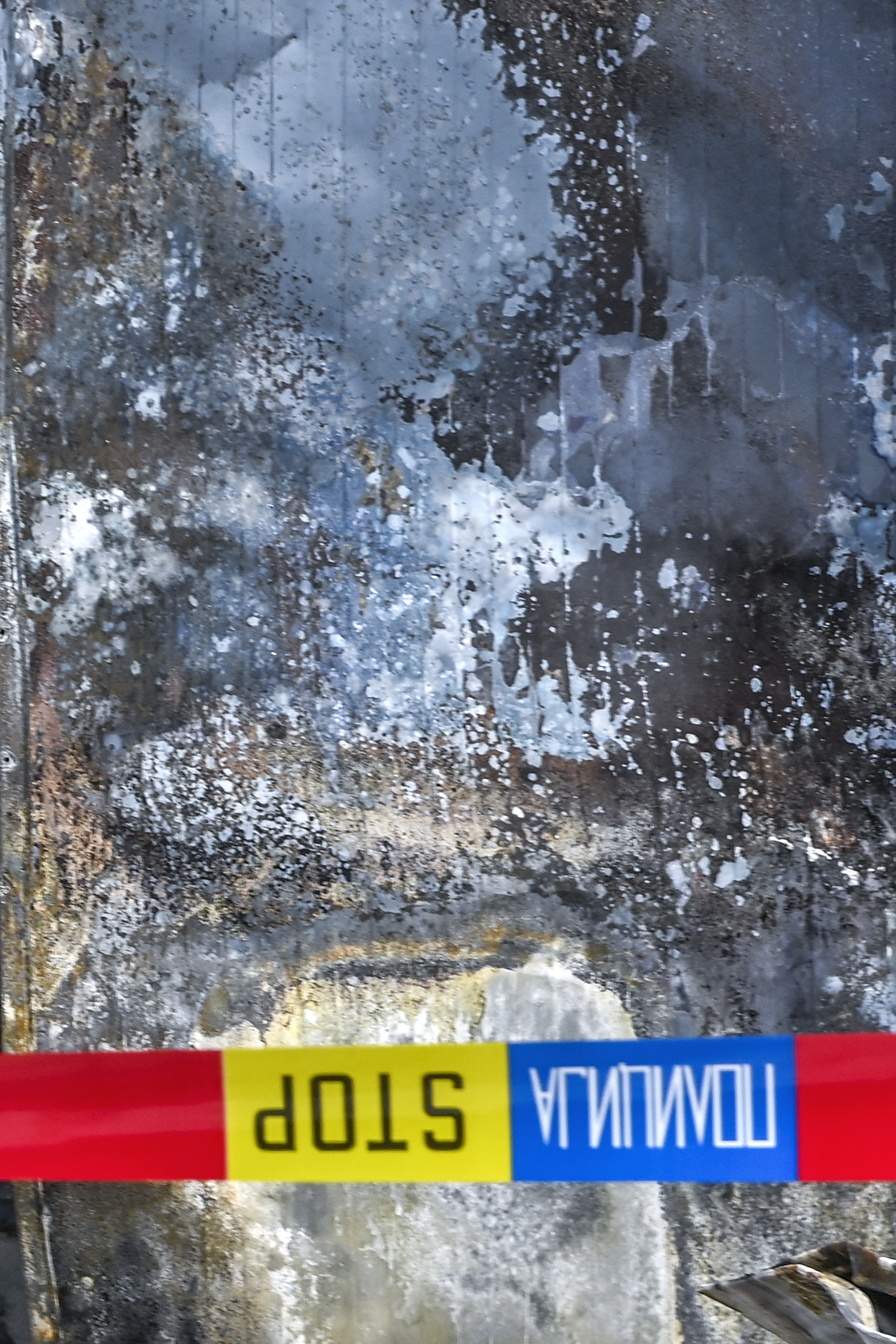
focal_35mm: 800
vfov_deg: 2.6
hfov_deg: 1.7
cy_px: 1068
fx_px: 29860
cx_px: -729
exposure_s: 1/125
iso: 320
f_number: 18
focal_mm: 320
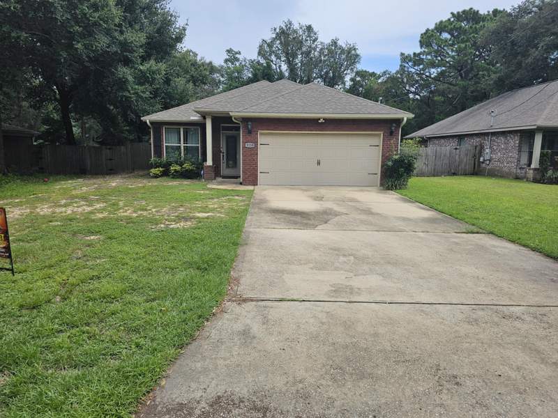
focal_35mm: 23
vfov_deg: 58.9
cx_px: 279
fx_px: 371
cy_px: 209
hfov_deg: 73.9
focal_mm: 6.3
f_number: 1.7
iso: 16
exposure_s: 1/1283
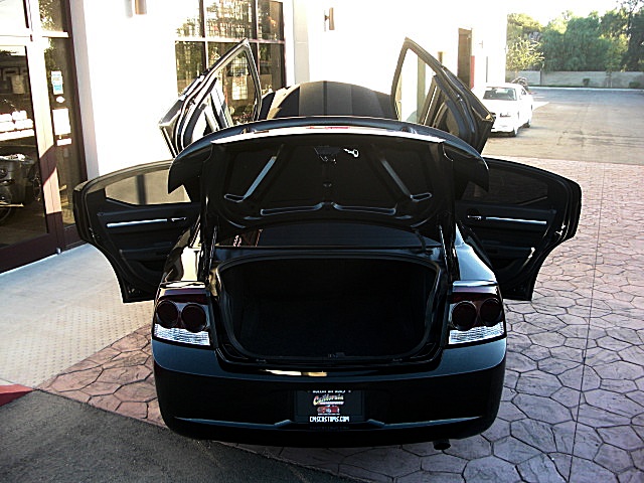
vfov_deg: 39.7
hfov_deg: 51.4
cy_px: 242
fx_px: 670
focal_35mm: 36
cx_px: 322
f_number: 2.8
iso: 100
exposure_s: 1/125
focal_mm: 6.3
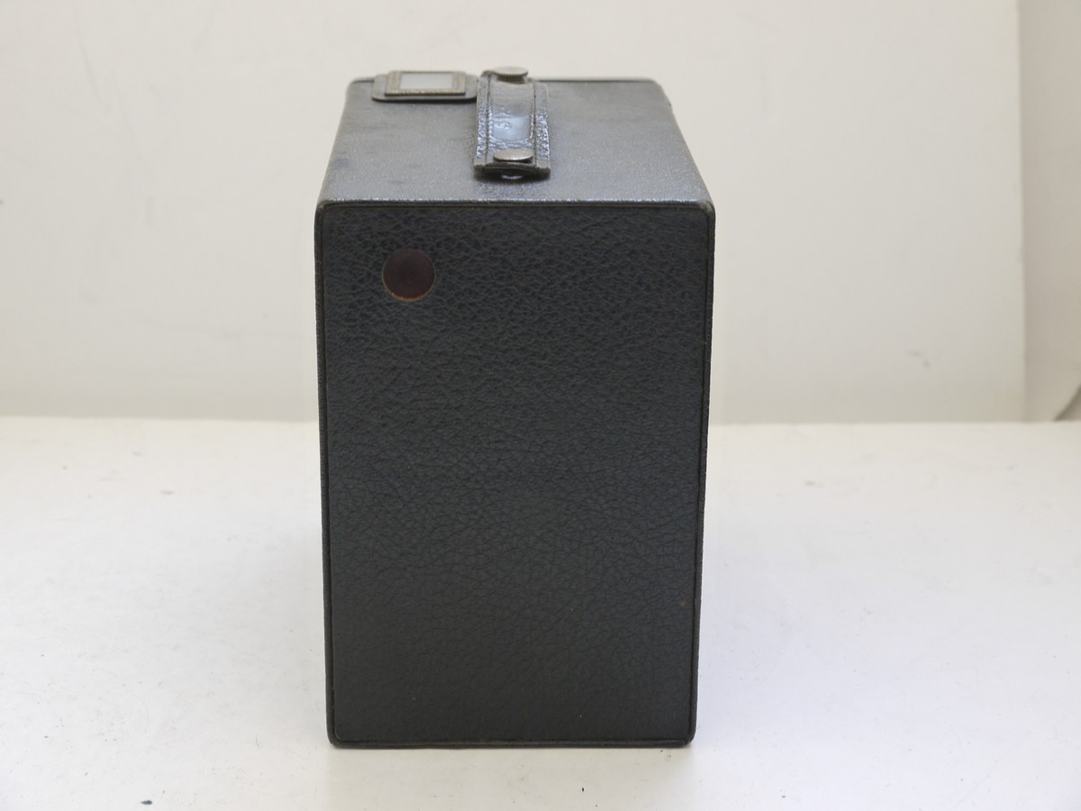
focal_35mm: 72
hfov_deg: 27.0
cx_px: 540
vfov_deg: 20.4
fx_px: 2248
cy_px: 406
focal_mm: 36
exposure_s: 1/6
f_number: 10
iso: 400
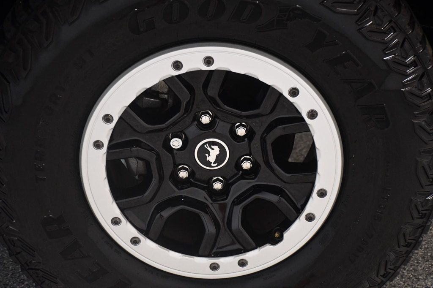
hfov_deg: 27.0
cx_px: 216
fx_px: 902
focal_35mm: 75
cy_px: 144
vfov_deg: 18.2
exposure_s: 1/60
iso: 3600
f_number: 4.8
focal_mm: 50
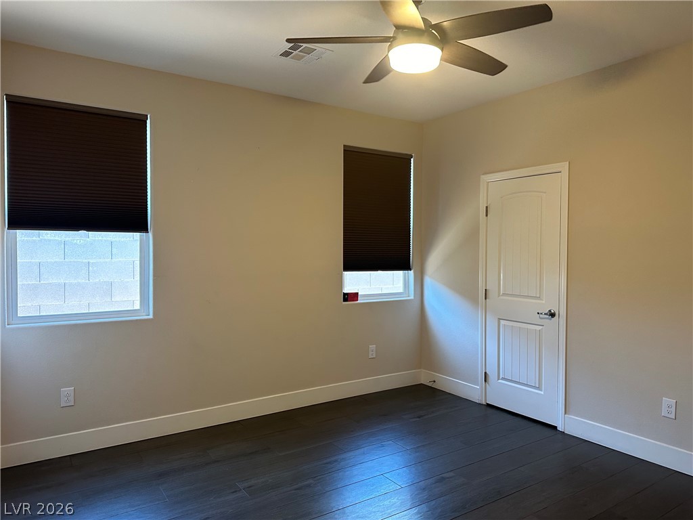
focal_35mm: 24
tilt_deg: -0.3
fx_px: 480
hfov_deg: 71.6
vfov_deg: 56.8
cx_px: 346
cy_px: 260
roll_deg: +0.2
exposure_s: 1/60
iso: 250
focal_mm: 6.86
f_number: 1.78
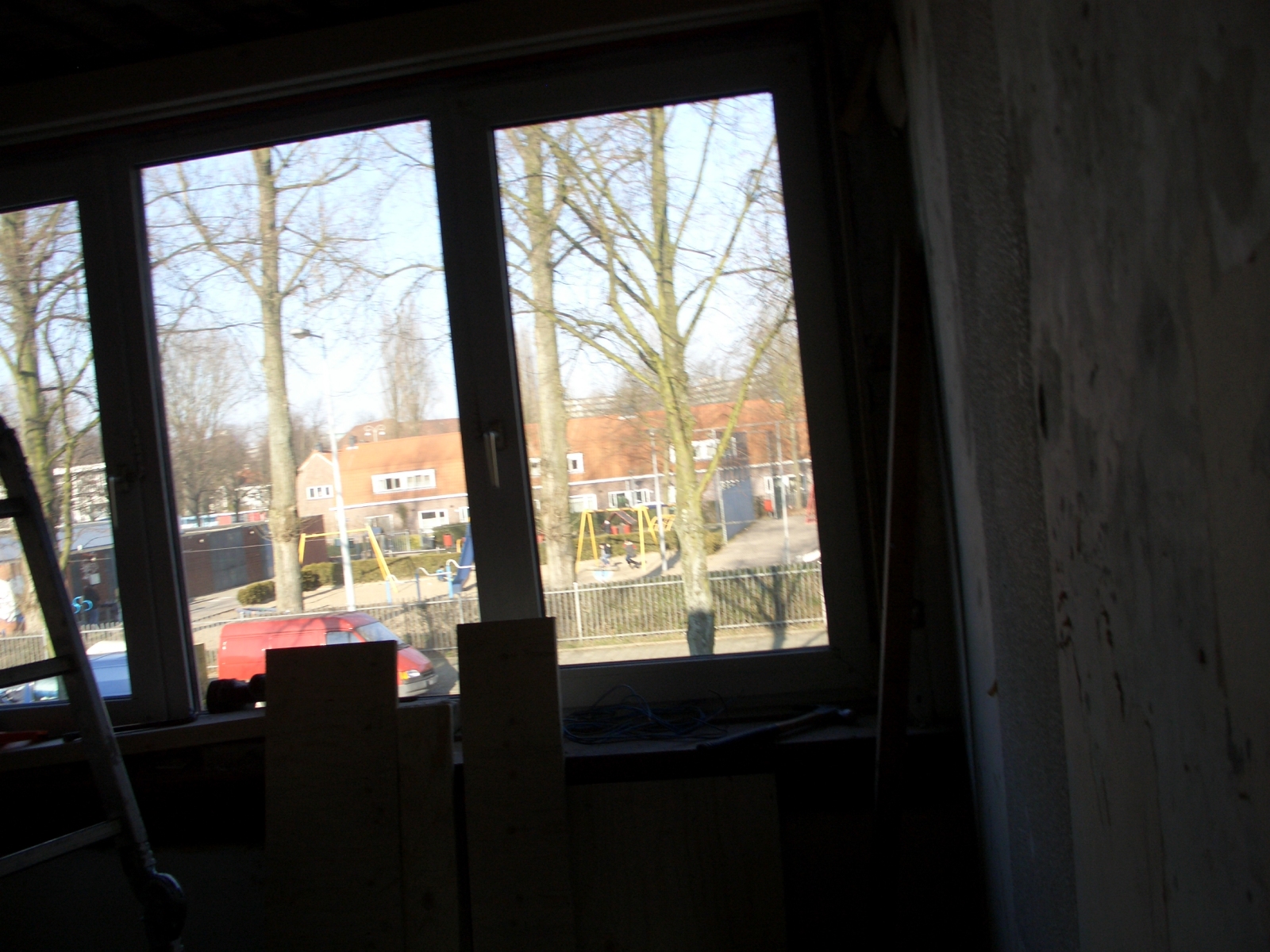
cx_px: 635
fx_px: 1211
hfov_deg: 55.4
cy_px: 476
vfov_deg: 42.9
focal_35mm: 33
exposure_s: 1/250
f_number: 4
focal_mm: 7.1
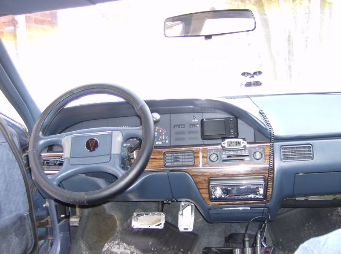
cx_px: 170
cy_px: 127
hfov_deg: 51.5
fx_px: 354
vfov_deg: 39.5
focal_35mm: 36
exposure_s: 1/60
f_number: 2.8
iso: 200
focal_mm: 6
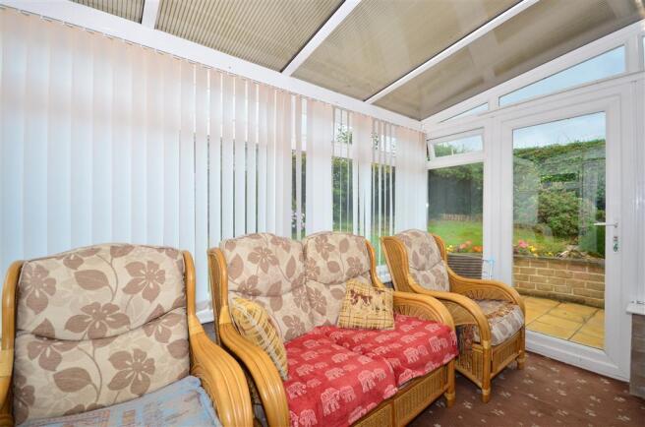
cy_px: 214
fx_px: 268
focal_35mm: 15
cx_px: 322
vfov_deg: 77.0
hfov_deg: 100.5
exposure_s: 1/160
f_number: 6.3
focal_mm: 10
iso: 200
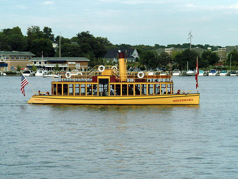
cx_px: 130
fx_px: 1018
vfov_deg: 10.0
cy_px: 89
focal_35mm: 148
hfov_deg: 13.3
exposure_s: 1/1600
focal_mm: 90
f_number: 10
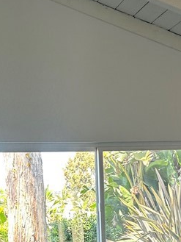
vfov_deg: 23.4
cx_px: 90
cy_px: 220
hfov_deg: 18.2
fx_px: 564
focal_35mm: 81
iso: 100
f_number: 1.5
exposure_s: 1/121
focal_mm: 5.7
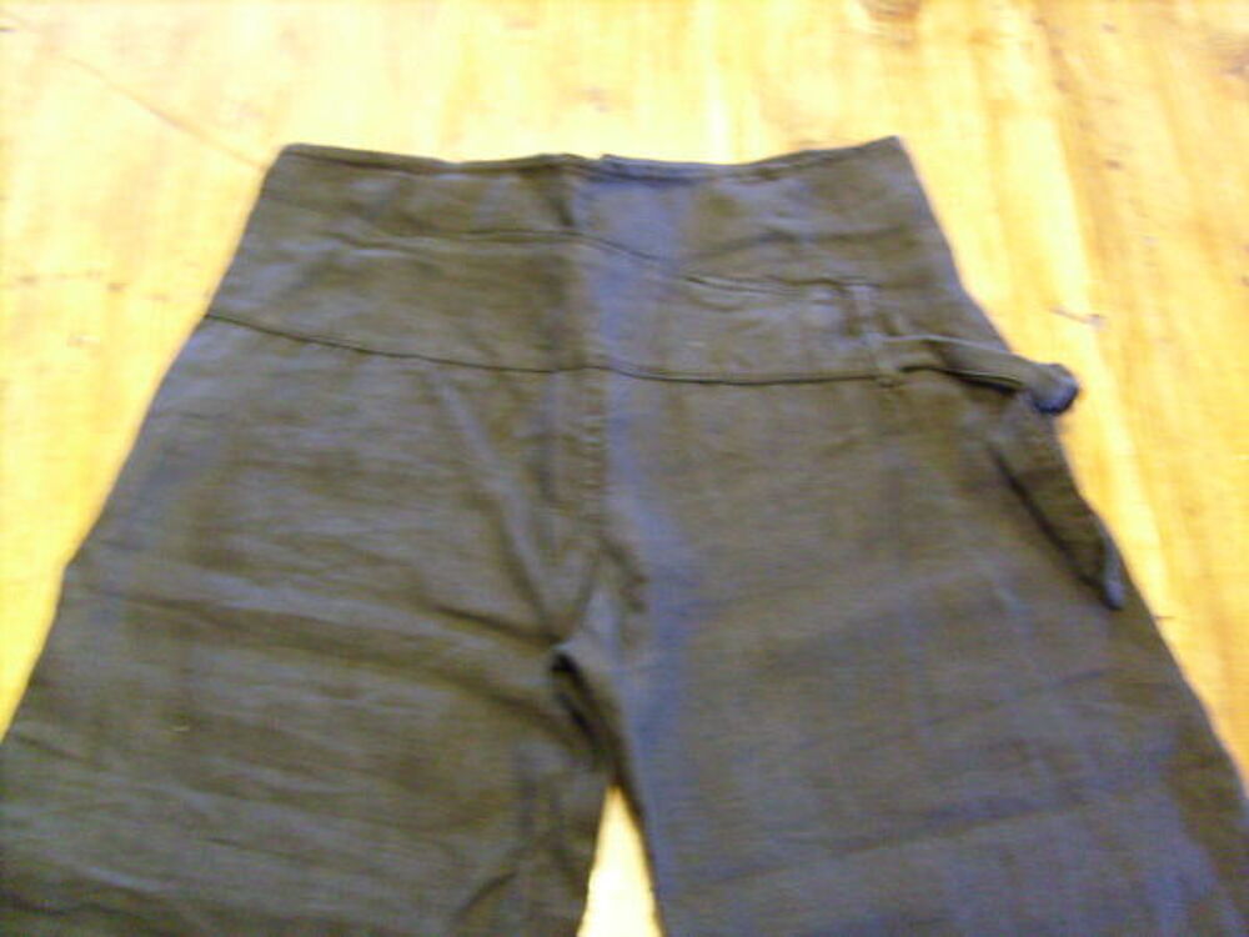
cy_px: 468
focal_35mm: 35
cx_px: 624
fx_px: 1263
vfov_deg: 40.7
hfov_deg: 52.6
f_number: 2.8
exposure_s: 1/8
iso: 200
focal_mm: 5.8
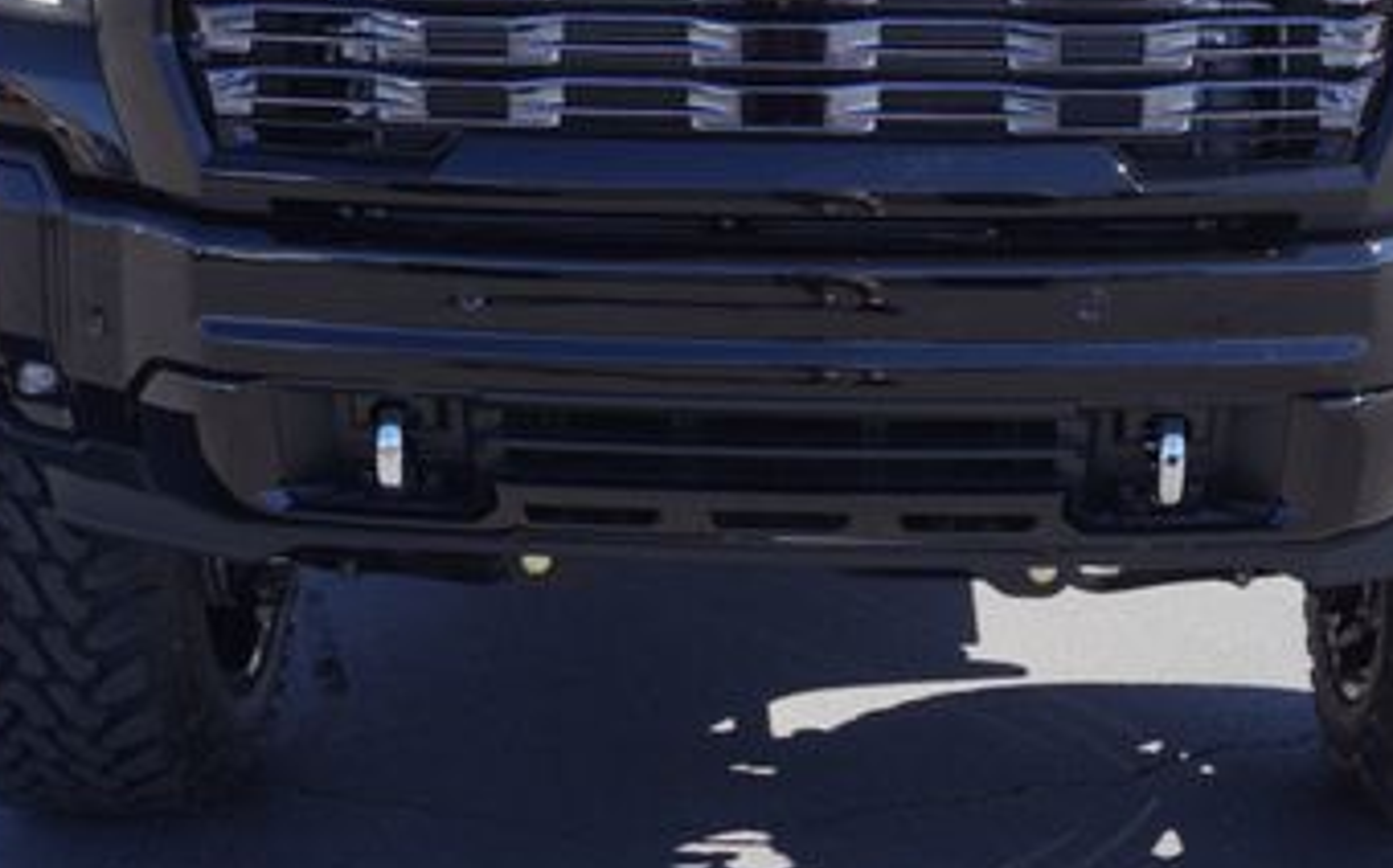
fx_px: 2845
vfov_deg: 17.1
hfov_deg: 27.5
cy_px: 90
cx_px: 791
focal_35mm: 75
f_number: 6.3
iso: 100
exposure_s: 1/125
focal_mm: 26
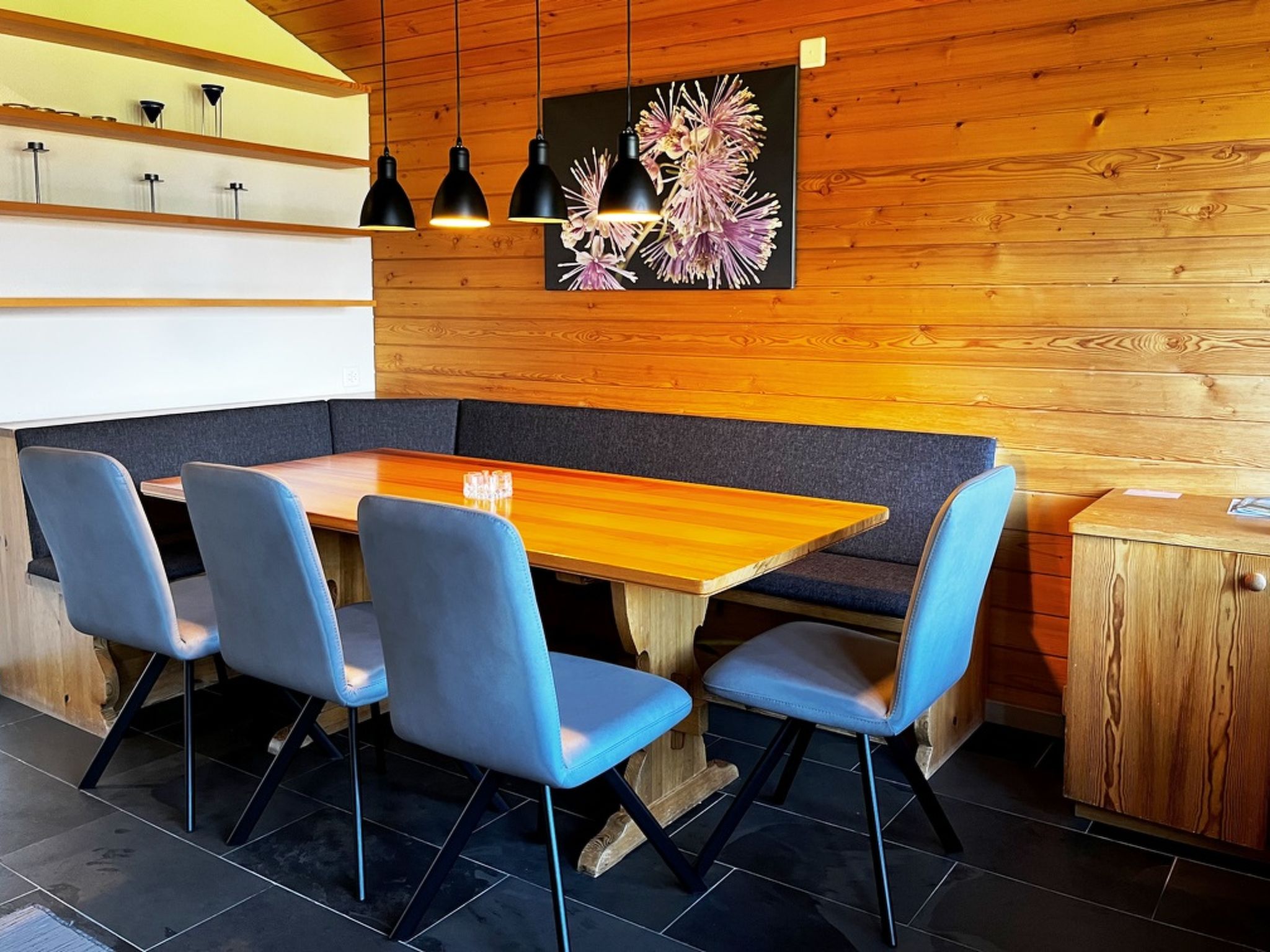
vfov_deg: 53.1
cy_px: 476
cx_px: 635
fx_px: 954
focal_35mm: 26
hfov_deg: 67.3
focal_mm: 5.1
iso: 200
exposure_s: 1/50
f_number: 1.6
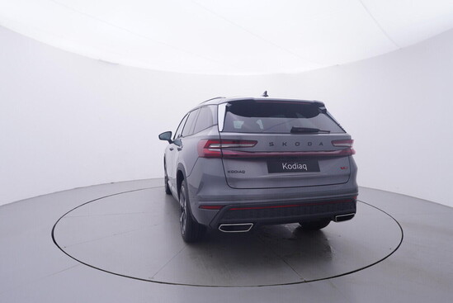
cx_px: 226
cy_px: 152
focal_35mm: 22
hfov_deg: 77.3
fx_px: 283
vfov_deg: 56.2
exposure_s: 1/80
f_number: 5
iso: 200
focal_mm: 15
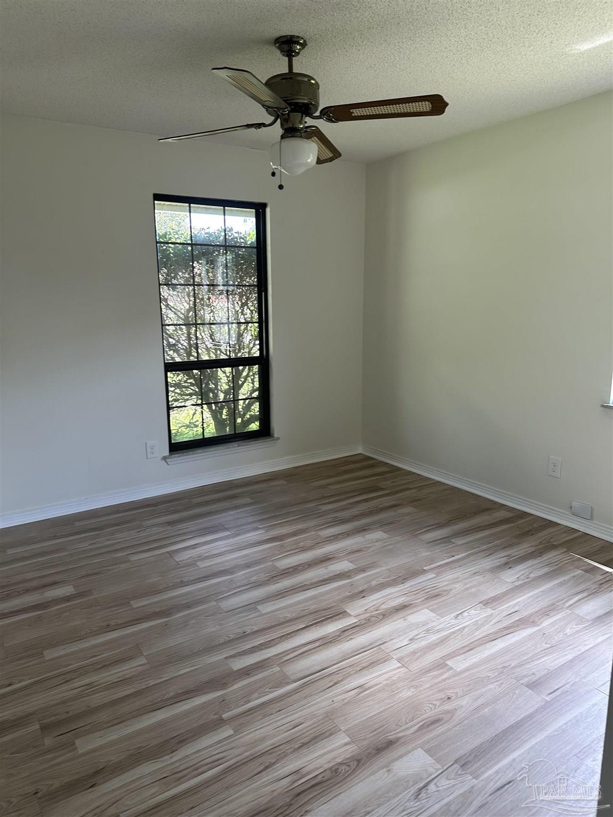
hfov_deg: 56.8
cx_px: 306
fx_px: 567
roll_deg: +0.6
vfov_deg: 71.6
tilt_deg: -10.3
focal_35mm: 24
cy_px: 408
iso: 125
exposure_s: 1/120
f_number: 1.78
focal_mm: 6.86
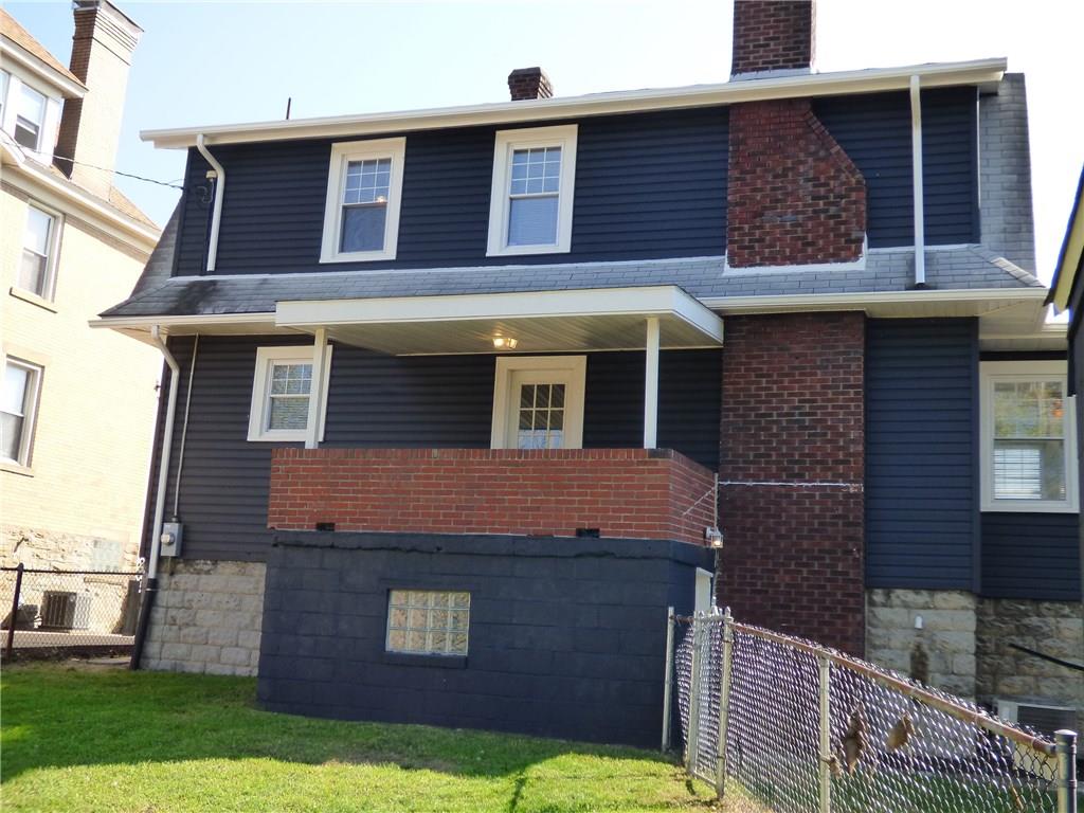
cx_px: 542
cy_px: 406
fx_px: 1221
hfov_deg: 47.9
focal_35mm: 39
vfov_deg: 36.8
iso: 200
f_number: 3.5
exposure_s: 1/400
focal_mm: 6.8
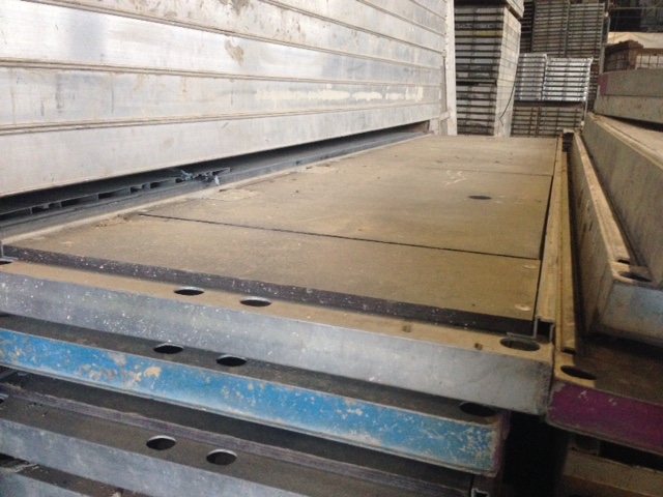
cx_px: 332
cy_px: 248
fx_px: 632
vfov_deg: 42.9
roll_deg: -0.8
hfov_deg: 55.4
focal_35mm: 33
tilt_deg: -16.5
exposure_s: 1/17
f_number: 2.4
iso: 400
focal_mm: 4.12
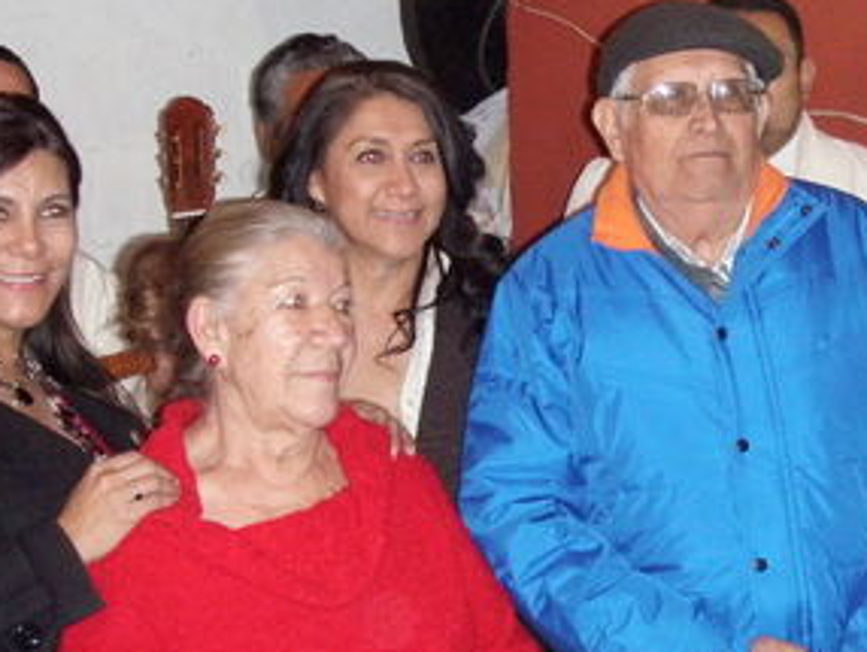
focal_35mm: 85
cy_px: 334
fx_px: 2131
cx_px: 615
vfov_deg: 17.4
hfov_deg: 22.8
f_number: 3.5
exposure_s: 1/30
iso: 500
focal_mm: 6.7
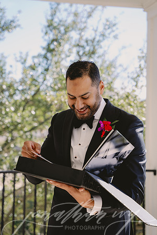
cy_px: 118
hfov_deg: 19.5
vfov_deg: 28.8
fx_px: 458
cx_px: 78
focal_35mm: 70
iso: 100
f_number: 3.5
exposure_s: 1/250
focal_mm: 70
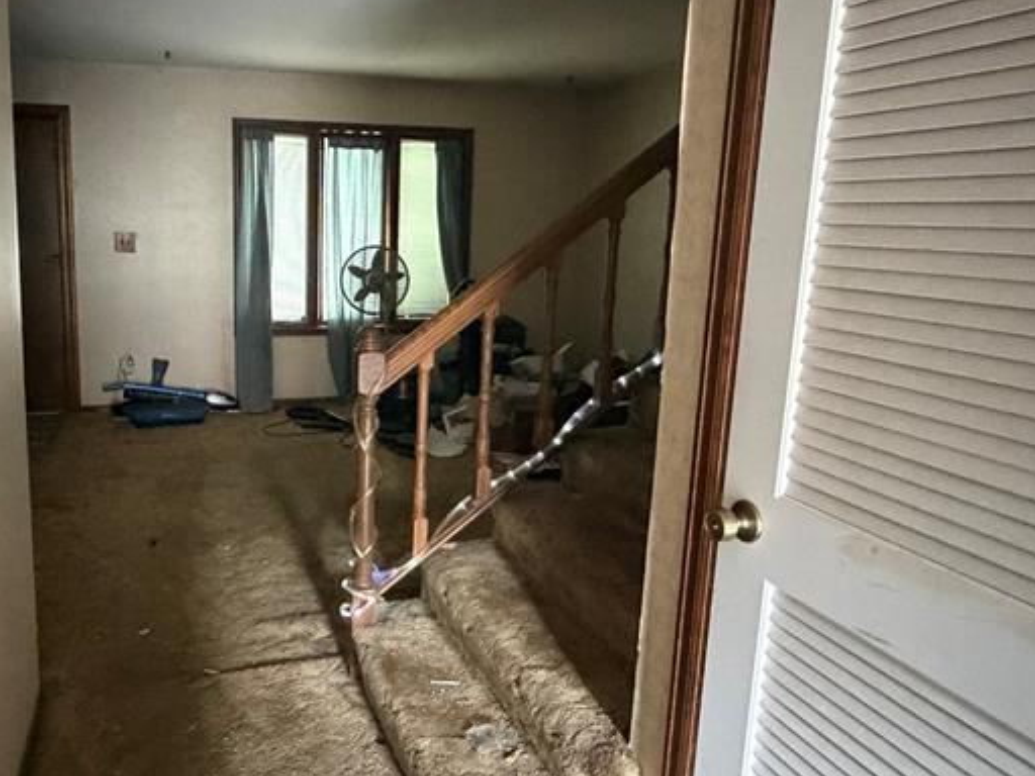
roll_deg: -1.2
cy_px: 363
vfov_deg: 49.7
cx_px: 366
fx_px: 837
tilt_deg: -9.6
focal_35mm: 28
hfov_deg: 62.2
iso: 1250
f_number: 2.2
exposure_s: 1/40
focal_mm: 2.22
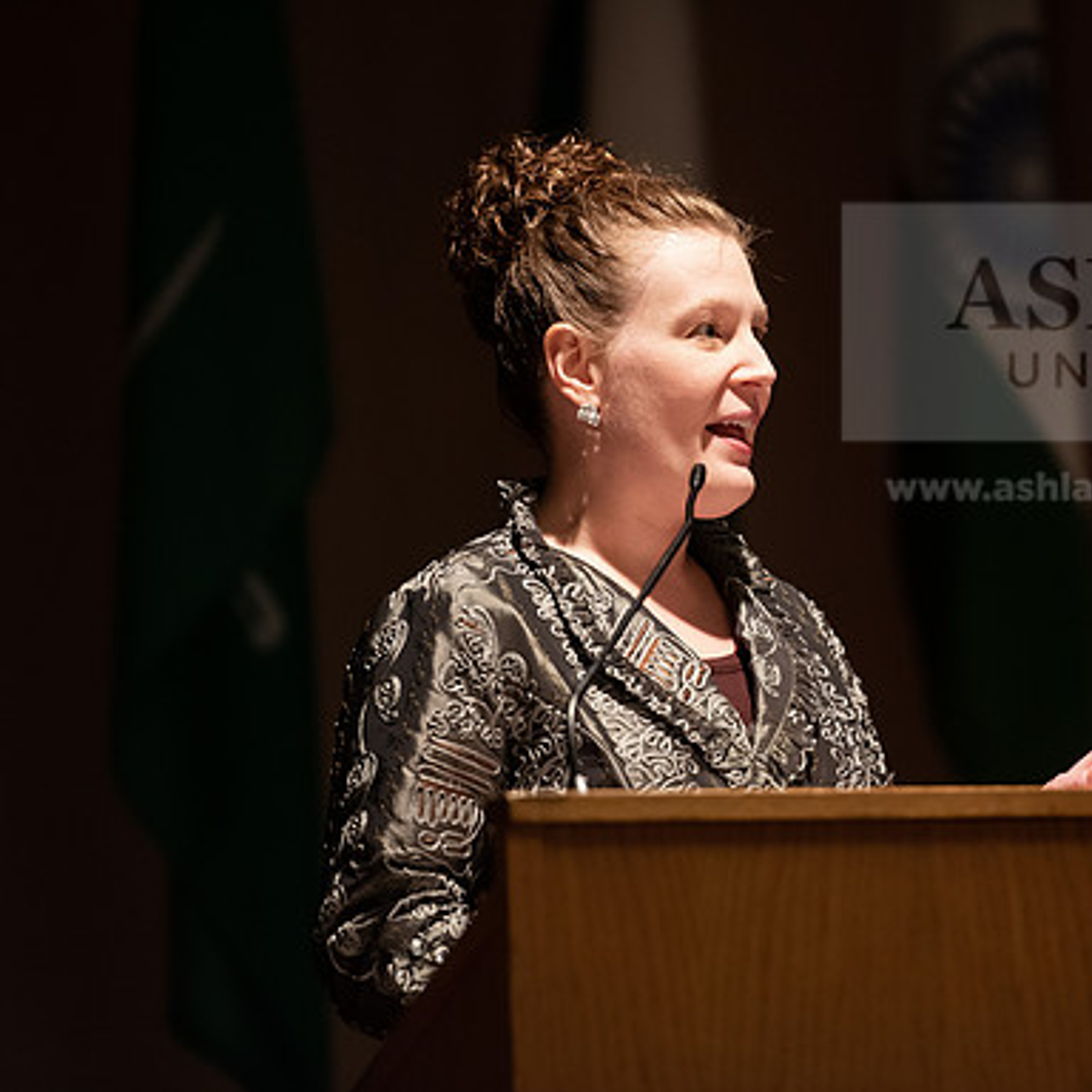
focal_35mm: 257
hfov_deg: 6.8
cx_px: 756
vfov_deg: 6.8
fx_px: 9172
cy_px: 547
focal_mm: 200
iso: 3200
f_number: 3.2
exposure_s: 1/200
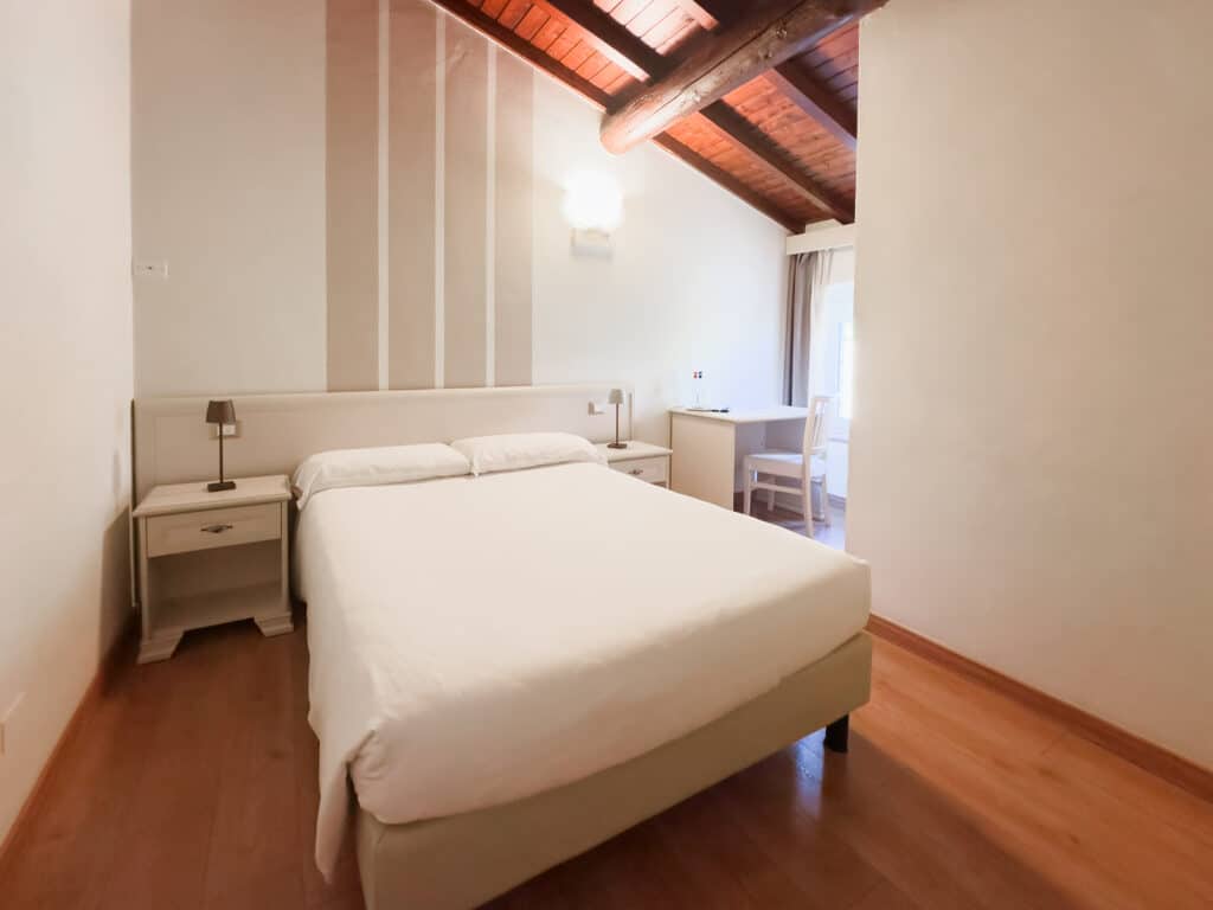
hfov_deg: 102.1
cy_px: 455
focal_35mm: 14
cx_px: 606
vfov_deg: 85.7
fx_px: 491
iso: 400
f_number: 2.2
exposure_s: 1/50
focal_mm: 2.22
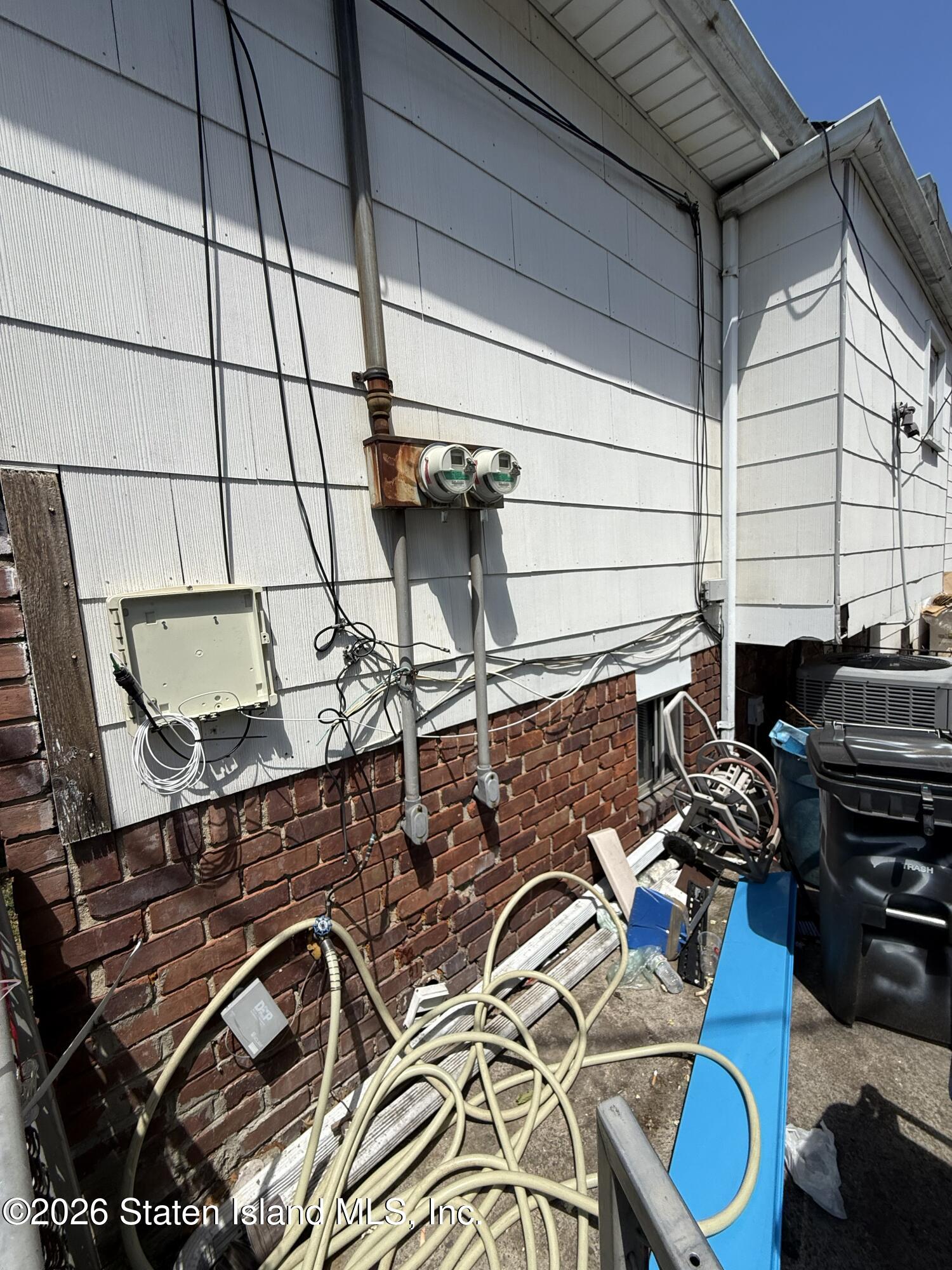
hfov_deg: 85.7
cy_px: 635
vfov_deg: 102.1
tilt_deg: -7.8
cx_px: 476
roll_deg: +3.9
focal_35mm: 14
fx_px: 513
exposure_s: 1/3125
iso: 50
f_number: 2.2
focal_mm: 2.22
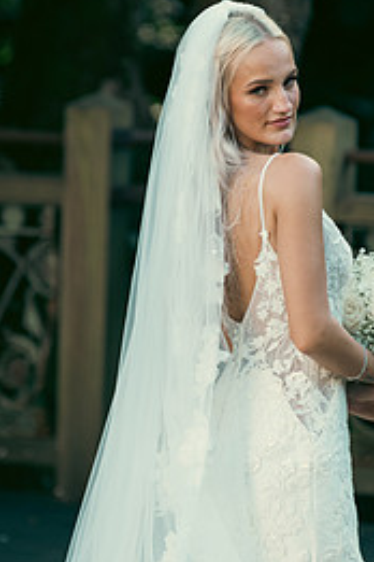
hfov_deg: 4.0
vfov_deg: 6.0
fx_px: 5376
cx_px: 251
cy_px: 314
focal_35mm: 345
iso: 160
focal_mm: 200
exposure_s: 1/200
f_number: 3.5
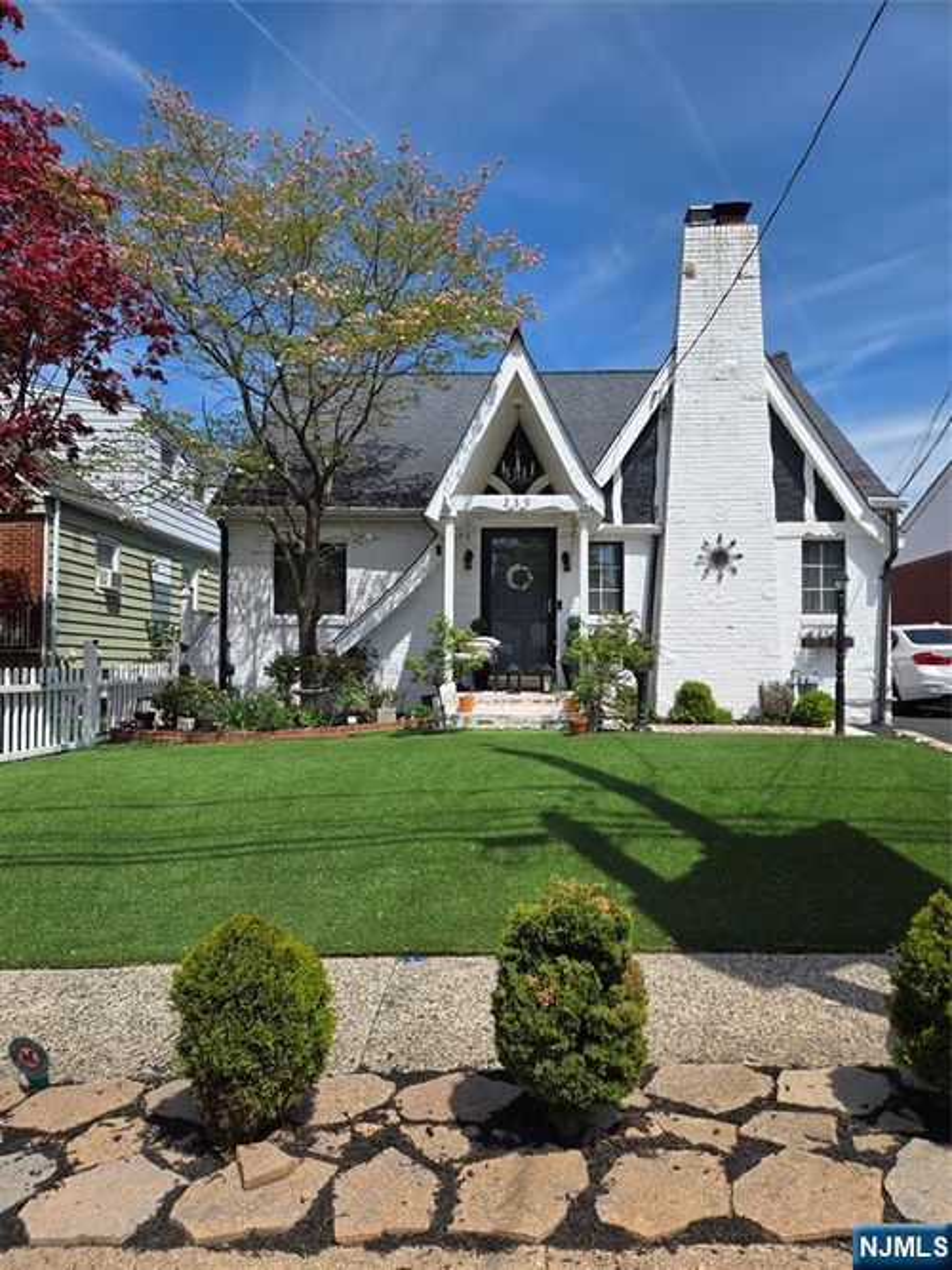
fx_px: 844
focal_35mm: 23
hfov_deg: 58.9
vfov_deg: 73.9
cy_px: 635
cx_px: 476
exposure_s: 1/2921
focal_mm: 5.4
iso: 32
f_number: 1.8
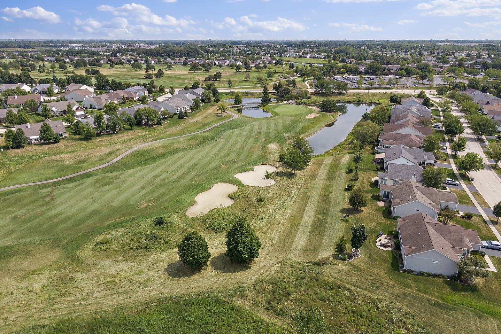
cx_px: 250
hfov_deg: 71.5
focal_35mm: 25
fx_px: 348
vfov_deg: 51.3
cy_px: 157
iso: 100
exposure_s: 1/1600
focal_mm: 4.39
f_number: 2.8
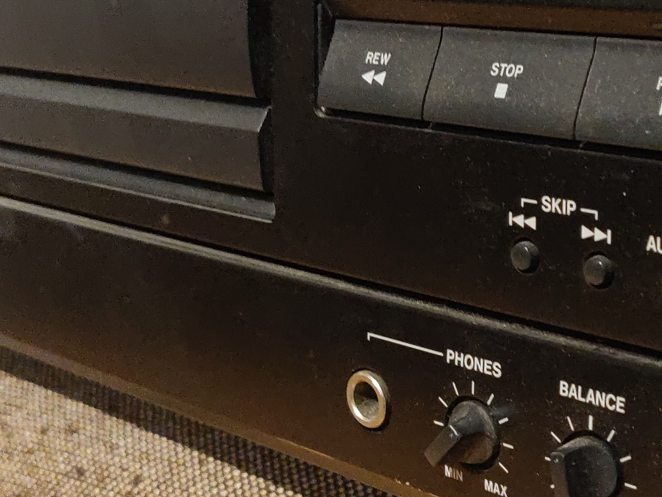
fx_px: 1301
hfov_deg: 28.1
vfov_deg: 21.6
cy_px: 235
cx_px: 501
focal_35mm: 68
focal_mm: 4.25
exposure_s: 1/17
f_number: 1.7
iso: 2000
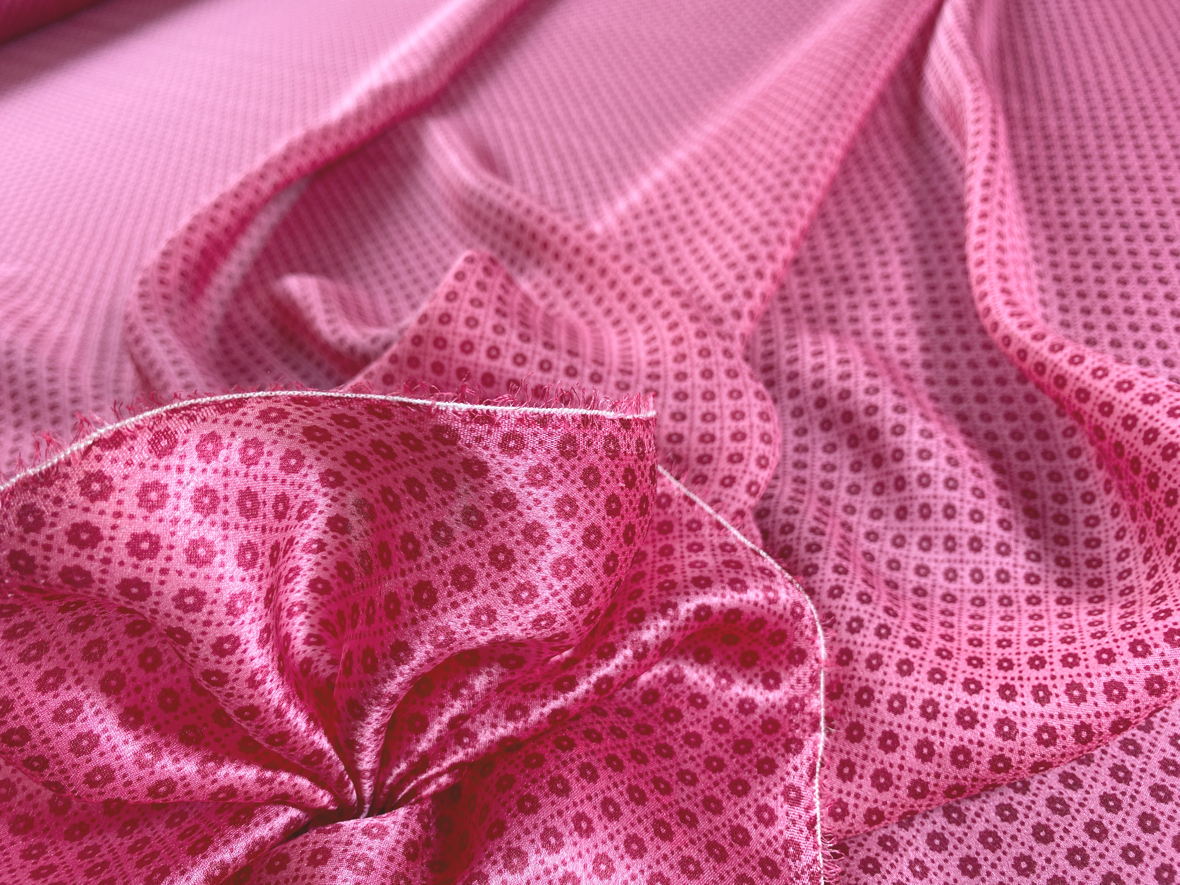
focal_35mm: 25
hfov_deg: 69.4
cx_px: 590
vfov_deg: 54.9
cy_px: 442
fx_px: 852
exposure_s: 1/100
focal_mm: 4.25
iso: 100
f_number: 1.8
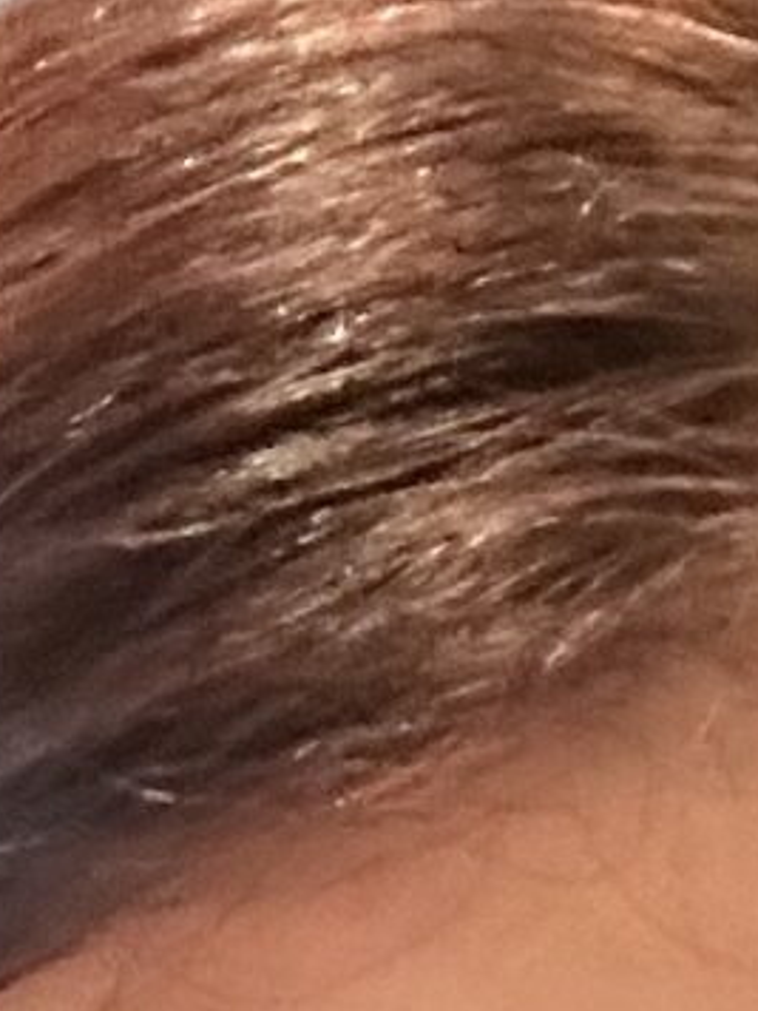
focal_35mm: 216
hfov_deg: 6.9
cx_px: 321
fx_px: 6306
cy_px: 2721
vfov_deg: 8.2
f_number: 1.9
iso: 400
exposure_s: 1/30
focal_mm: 2.69
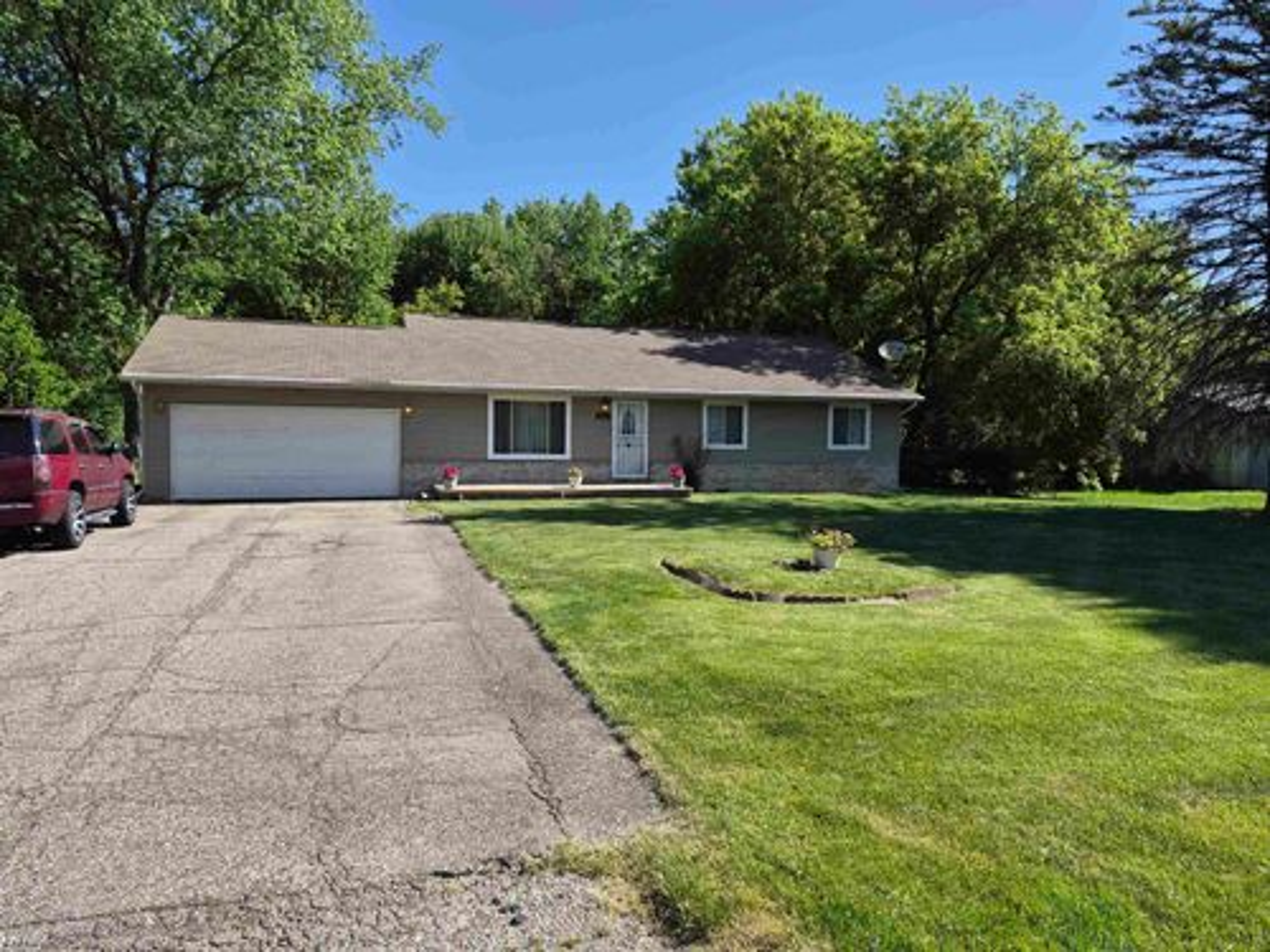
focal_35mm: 23
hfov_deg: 73.9
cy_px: 476
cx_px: 635
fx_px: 844
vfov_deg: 58.9
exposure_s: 1/1356
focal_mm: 5.4
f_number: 1.8
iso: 25
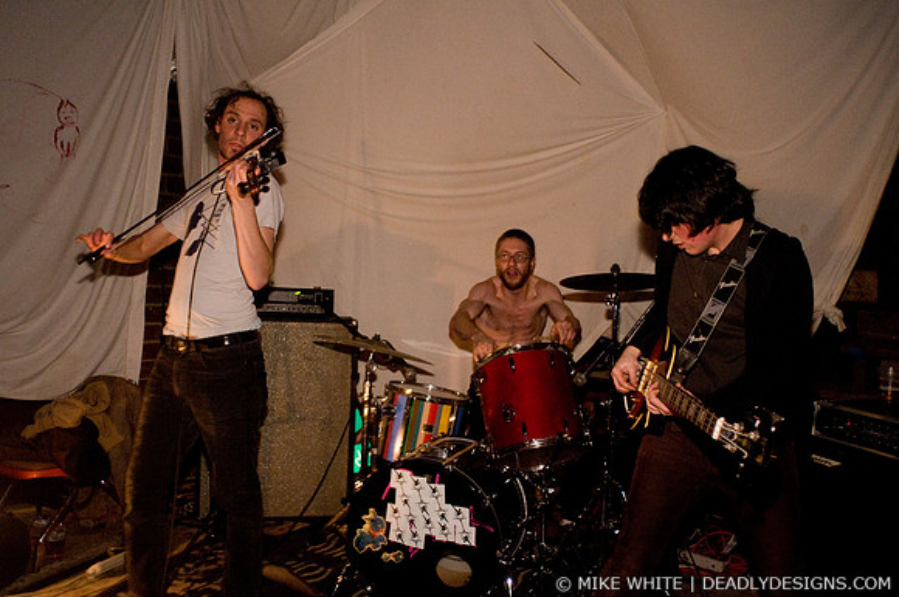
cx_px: 450
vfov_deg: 43.5
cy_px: 298
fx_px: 748
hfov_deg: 62.0
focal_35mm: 30
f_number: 2.8
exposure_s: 1/50
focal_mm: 20
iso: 1250
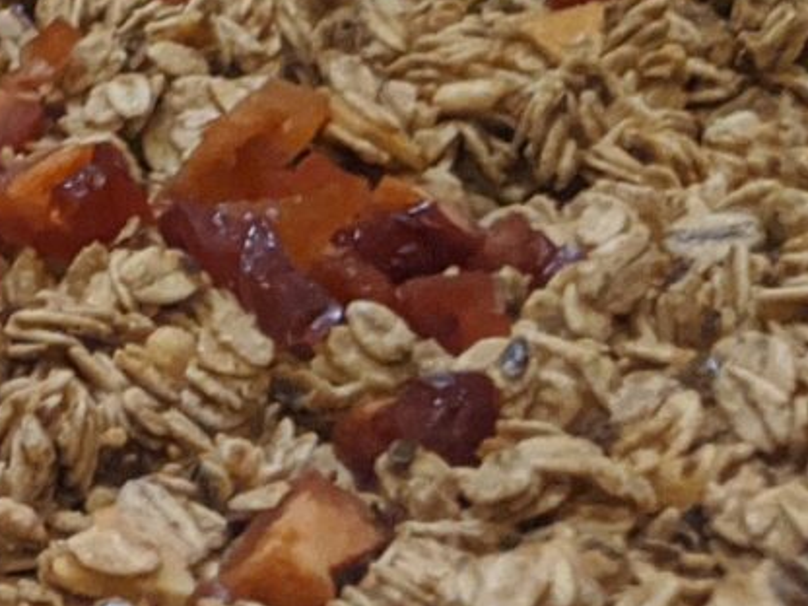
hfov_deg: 9.6
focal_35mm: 166
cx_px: -1490
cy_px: -120
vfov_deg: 8.8
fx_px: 3875
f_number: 1.8
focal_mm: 4.44
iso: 391
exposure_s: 1/120
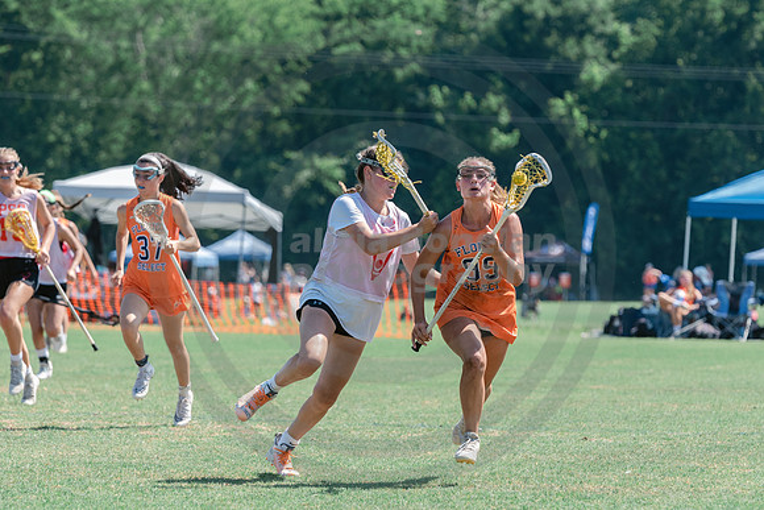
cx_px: 446
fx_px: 5995
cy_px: 296
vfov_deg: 4.9
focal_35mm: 282
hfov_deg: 7.3
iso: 400
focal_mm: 185
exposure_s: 1/1250
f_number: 4.5
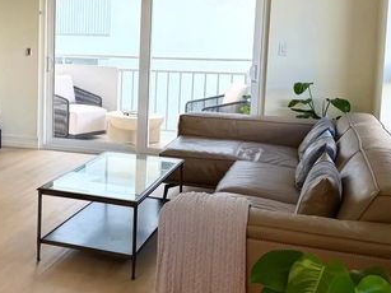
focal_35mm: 50
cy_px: 89
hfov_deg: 36.5
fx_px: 565
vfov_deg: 28.8
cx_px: 64
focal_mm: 6.76
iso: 100
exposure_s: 1/138
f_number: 1.78
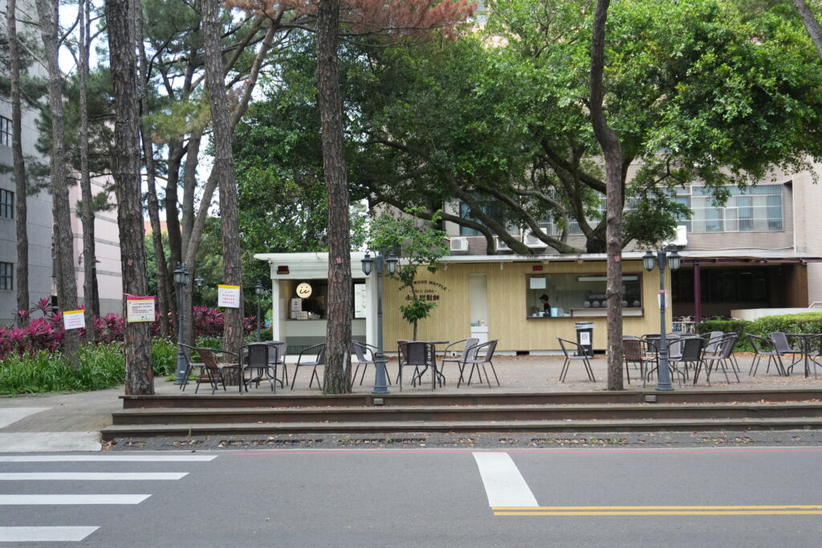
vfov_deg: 35.5
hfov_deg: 51.3
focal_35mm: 38
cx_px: 411
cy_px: 274
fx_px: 856
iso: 2000
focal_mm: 25
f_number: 4.5
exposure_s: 1/2000
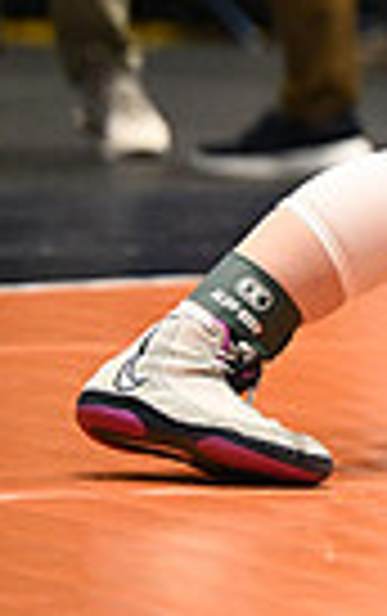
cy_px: -70
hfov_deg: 2.6
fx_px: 8344
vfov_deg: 4.2
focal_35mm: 496
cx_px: 1287
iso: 4000
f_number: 2.8
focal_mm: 115
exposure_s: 1/767
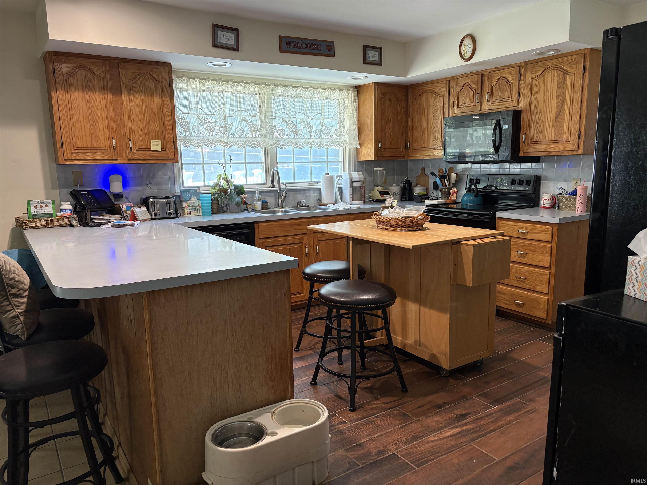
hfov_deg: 67.3
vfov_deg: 53.1
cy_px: 242
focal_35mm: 26
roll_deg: +1.5
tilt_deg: -9.7
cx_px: 324
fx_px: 486
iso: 100
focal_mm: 5.96
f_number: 1.6
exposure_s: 1/41
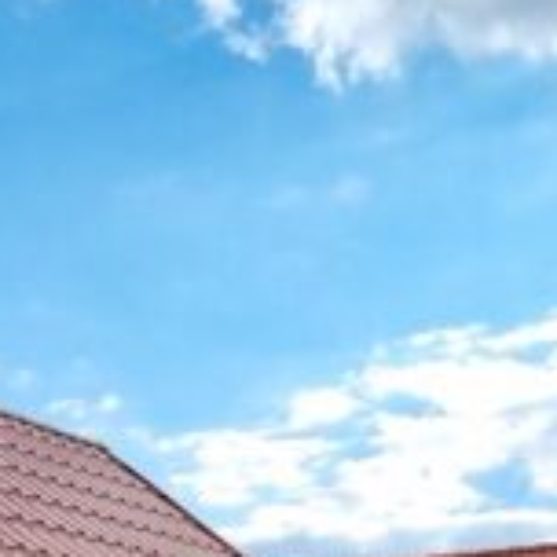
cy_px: 814
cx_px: -213
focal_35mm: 91
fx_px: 1657
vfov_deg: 17.4
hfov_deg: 17.6
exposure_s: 1/2248
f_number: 1.8
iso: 50
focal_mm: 5.4
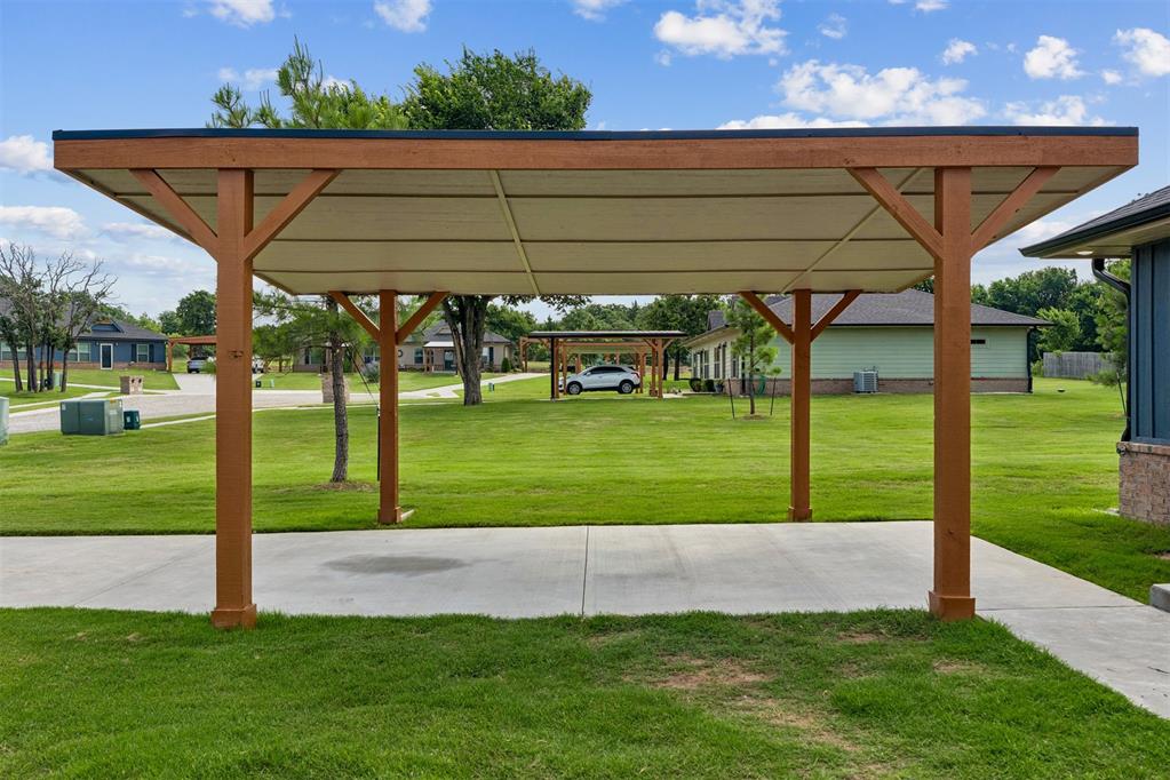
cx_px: 585
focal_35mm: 29
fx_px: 942
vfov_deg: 45.0
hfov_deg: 63.7
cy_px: 390
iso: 200
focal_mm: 29
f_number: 8
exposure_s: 1/800
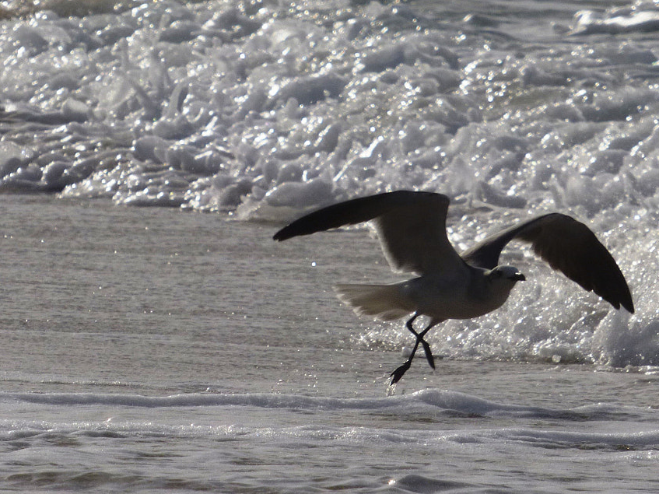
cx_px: 232
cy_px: 177
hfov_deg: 1.6
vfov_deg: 1.2
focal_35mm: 1217
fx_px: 23165
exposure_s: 1/2000
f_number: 6.3
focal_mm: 115.42
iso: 100
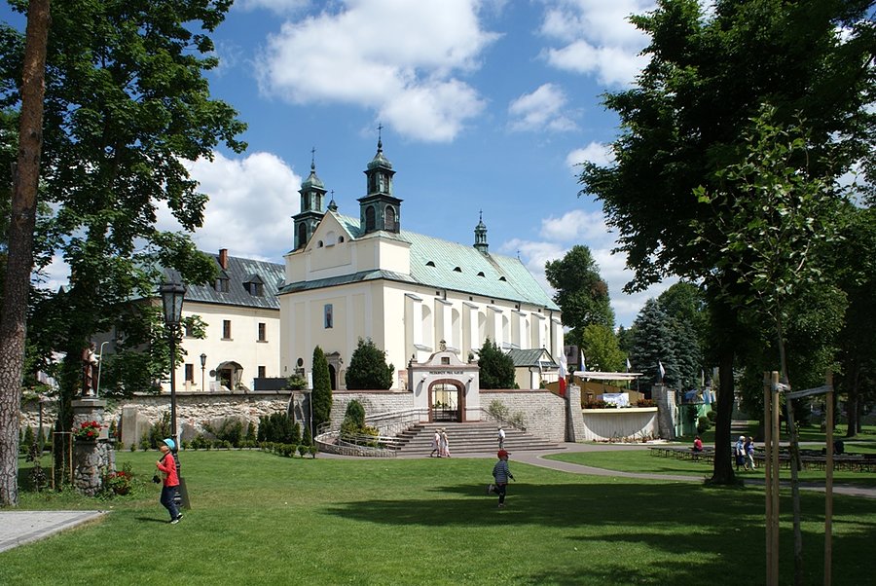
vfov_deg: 43.7
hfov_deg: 61.9
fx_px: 731
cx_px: 438
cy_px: 293
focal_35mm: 30
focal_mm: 20
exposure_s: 1/200
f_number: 10
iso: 100
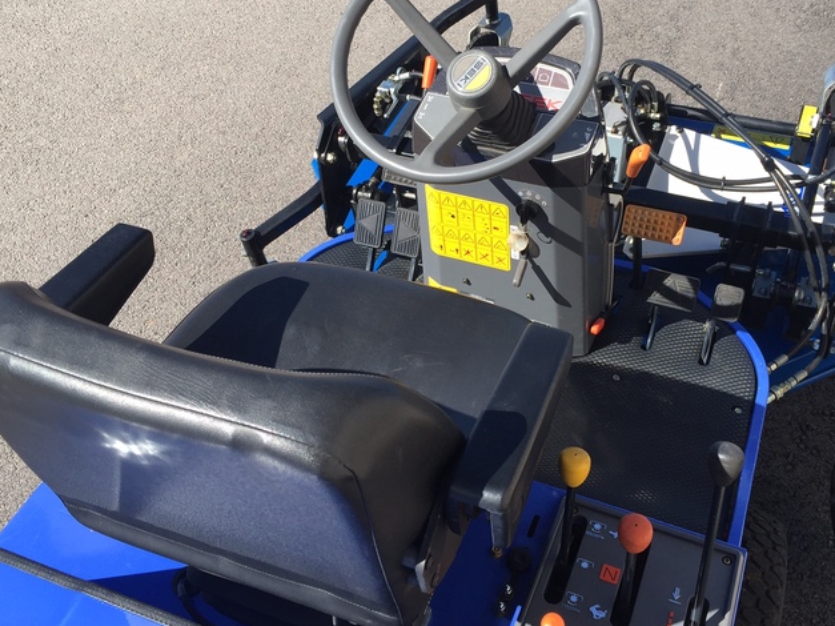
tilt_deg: -43.9
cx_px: 454
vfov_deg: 38.6
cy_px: 276
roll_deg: +4.0
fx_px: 892
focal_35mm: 37
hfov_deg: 50.1
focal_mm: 4.15
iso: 32
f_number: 2.2
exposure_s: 1/942
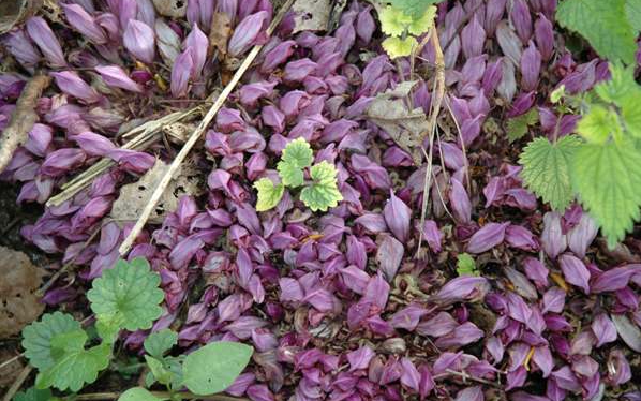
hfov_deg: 22.6
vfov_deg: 14.2
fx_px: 1607
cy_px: 191
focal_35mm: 92
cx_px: 320
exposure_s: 1/60
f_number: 4.5
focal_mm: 60
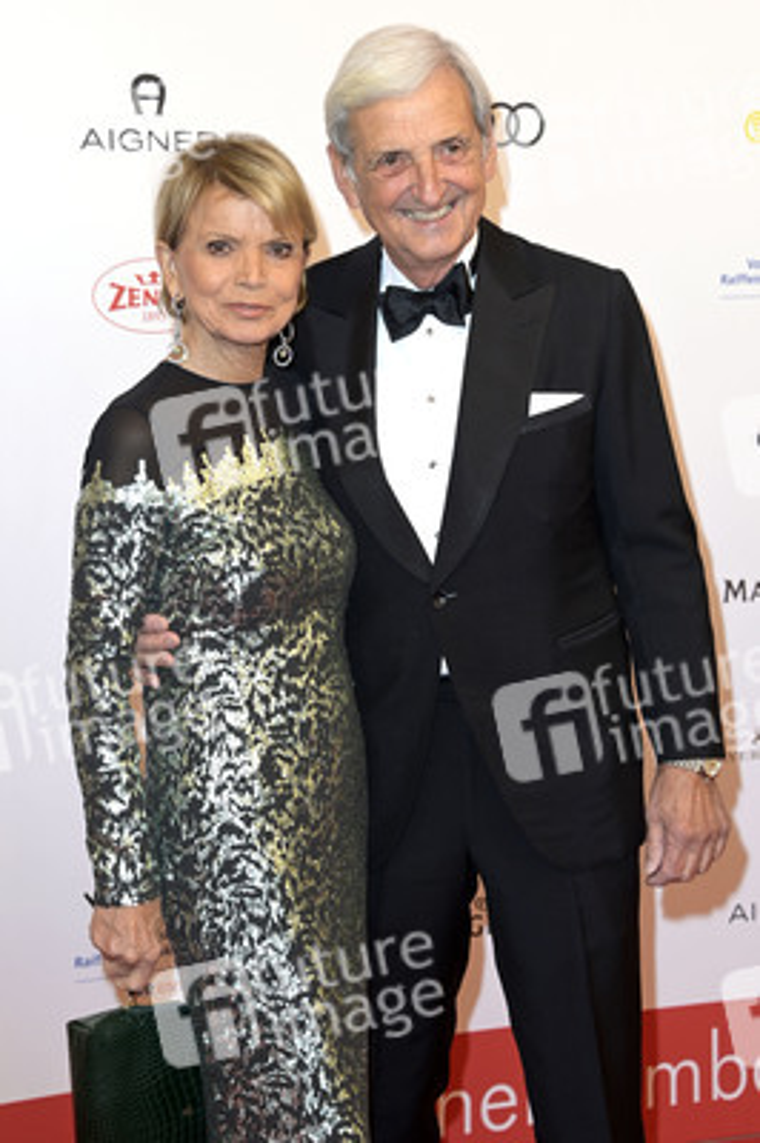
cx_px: 380
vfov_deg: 24.8
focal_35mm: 82
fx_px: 2601
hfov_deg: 16.6
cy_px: 572
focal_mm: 82
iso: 400
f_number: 6.3
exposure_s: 1/250
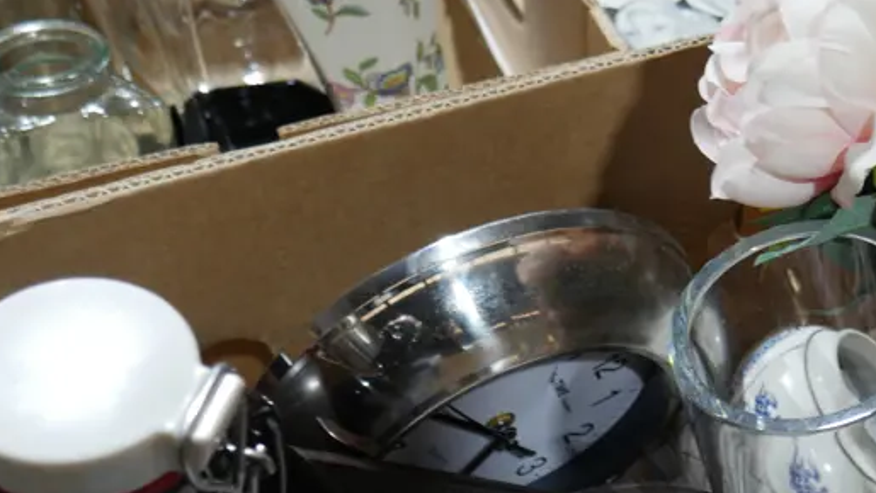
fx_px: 1510
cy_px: 484
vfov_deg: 18.1
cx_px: 674
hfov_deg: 31.7
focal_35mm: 65
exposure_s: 1/60
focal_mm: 15
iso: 200
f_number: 3.6
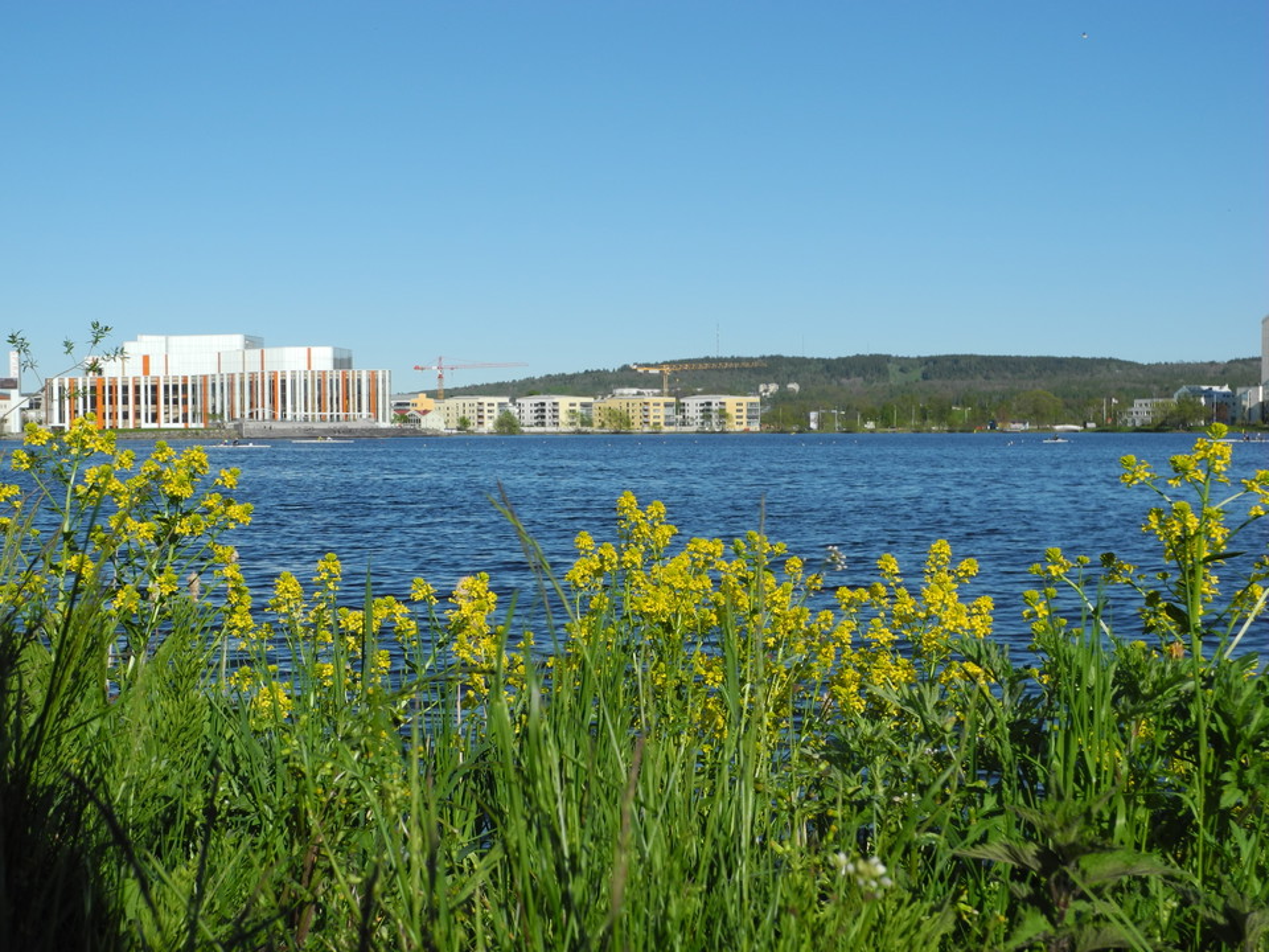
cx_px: 634
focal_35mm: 50
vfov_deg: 29.1
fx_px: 1833
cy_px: 476
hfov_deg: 38.2
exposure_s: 1/1000
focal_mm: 10.7
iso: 100
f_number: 5
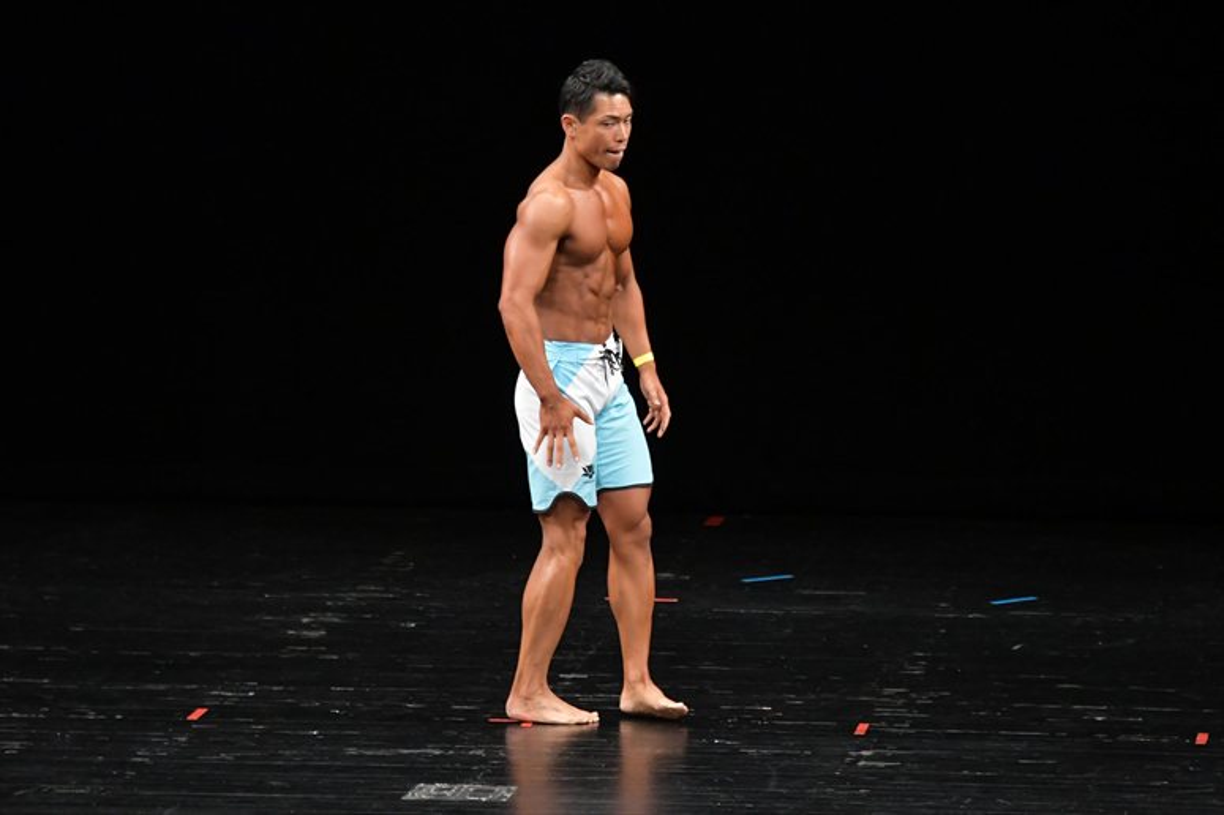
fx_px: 8666
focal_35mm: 255
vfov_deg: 5.4
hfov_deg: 8.1
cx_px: 612
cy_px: 408
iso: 3200
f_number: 5.6
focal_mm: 170
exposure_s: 1/400
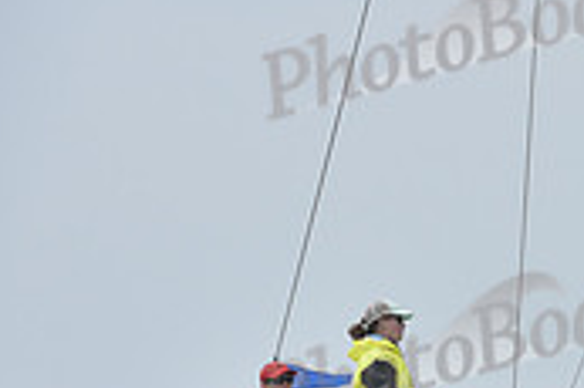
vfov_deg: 2.0
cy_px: 471
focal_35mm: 672
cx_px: 915
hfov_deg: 3.1
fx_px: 10891
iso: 320
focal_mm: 200
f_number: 7.1
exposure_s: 1/1000
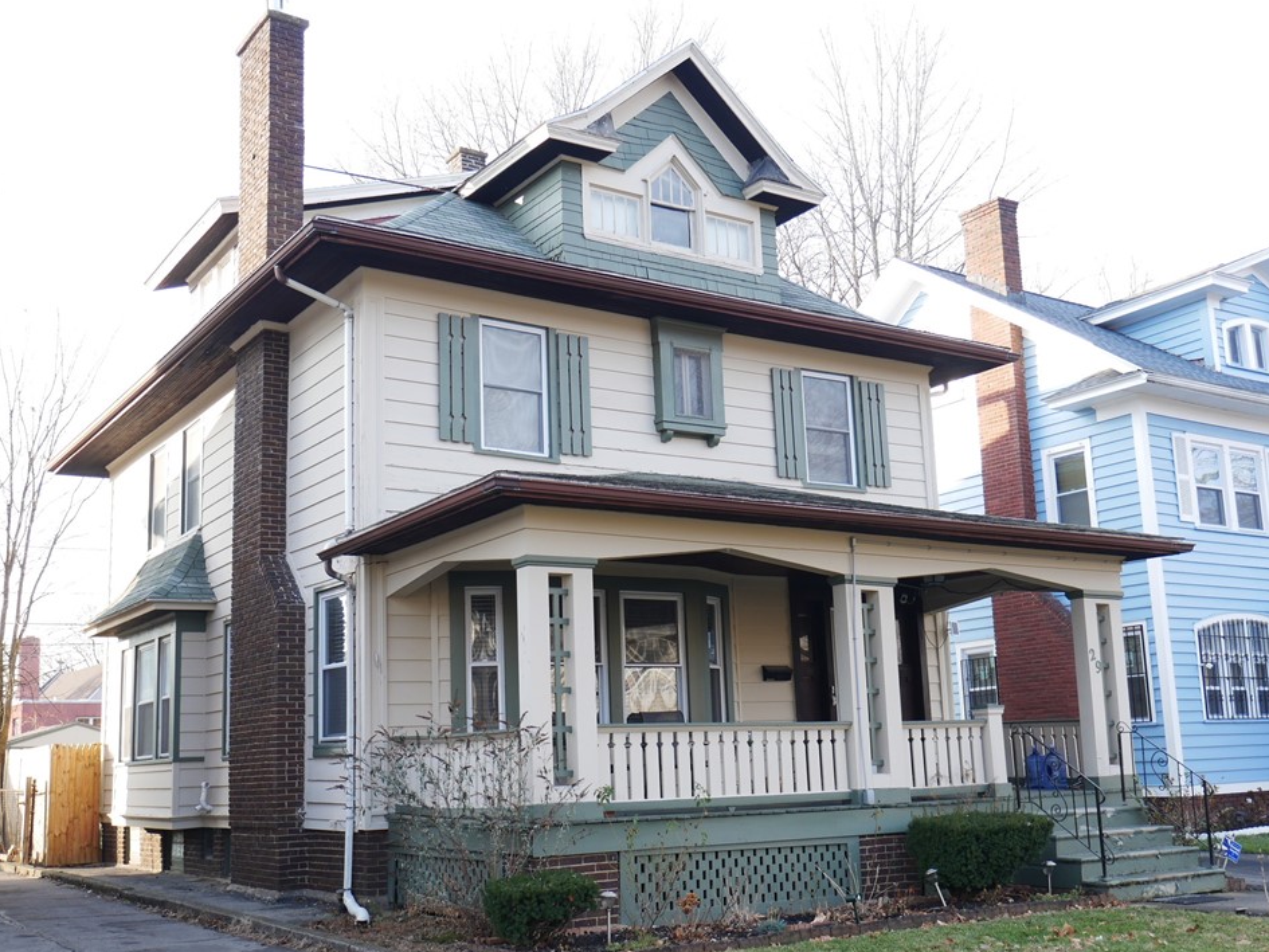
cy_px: 506
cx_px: 639
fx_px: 1430
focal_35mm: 39
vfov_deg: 36.8
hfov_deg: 47.9
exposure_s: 1/125
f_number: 4
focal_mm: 18
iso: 200
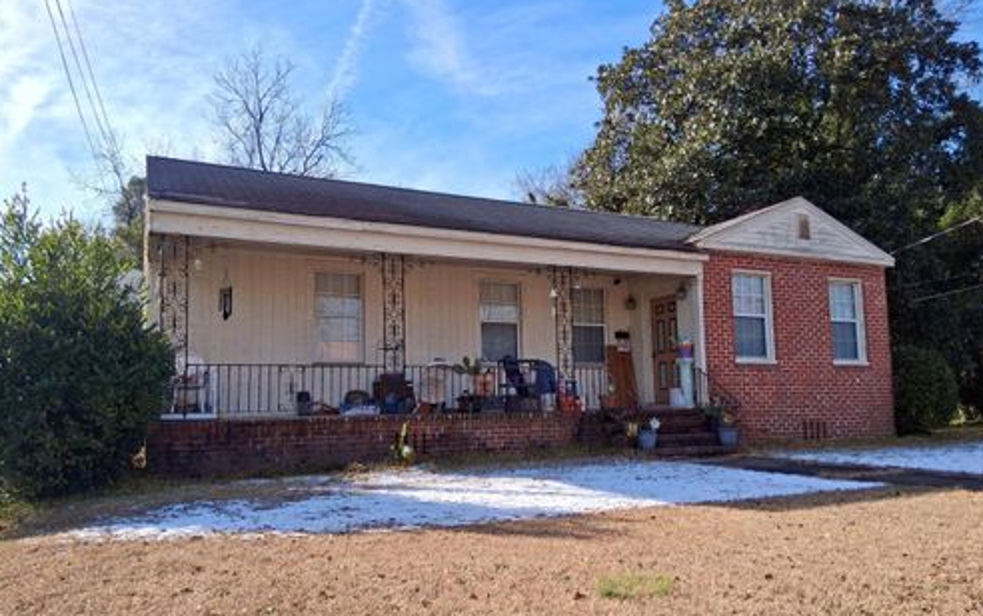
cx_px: 488
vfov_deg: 44.5
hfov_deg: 66.4
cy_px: 333
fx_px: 750
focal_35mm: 28
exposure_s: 1/660
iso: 25
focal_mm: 3.98
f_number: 1.8
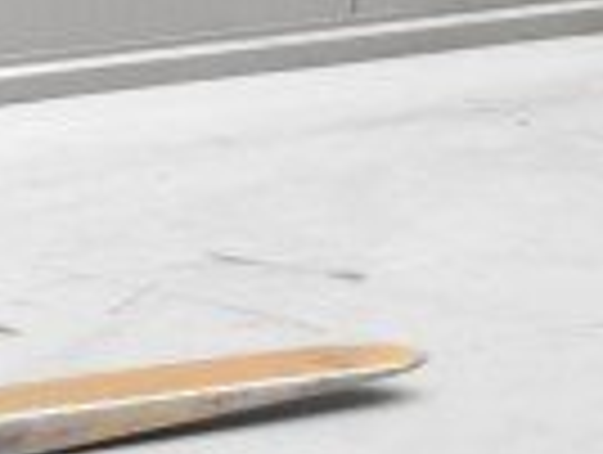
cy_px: -697
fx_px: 5392
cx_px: -1768
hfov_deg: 5.6
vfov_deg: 4.7
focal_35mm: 309
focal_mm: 24
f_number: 5
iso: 1600
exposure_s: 1/25
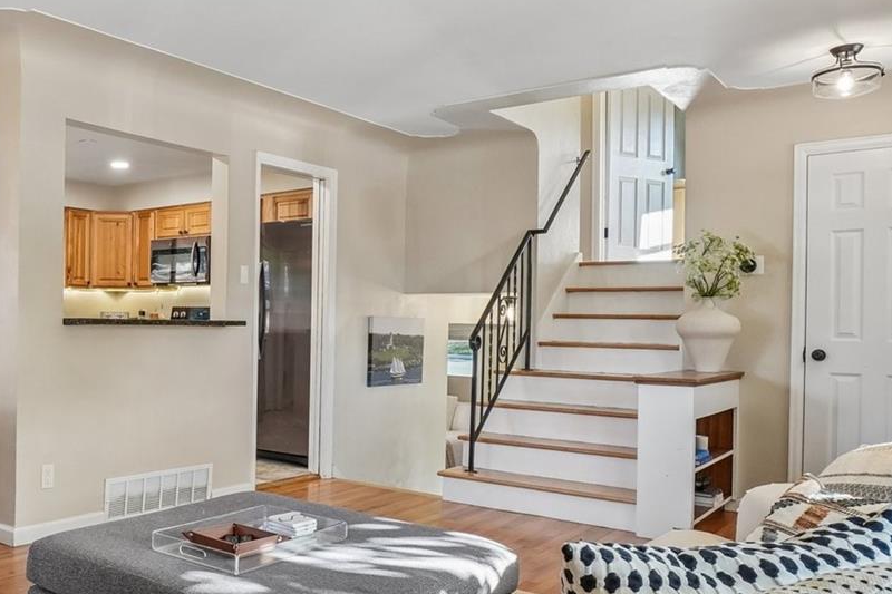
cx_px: 186
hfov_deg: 57.6
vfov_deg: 43.5
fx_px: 743
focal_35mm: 30
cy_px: 332
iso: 400
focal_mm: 10
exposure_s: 1/20
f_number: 8
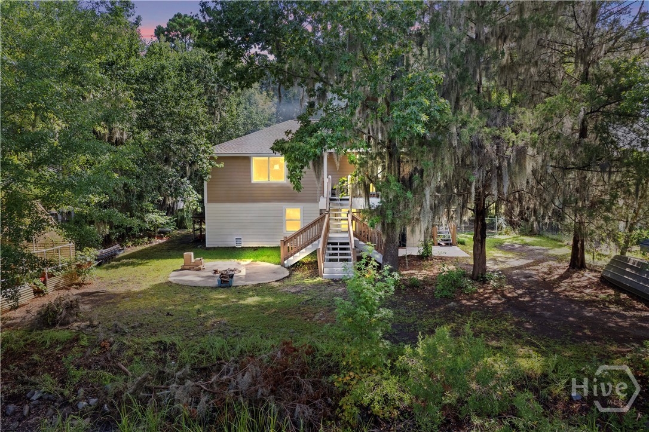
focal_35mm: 22
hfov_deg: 78.6
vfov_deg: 57.2
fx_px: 396
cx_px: 324
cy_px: 216
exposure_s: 1/160
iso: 150
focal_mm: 8.38
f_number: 2.8
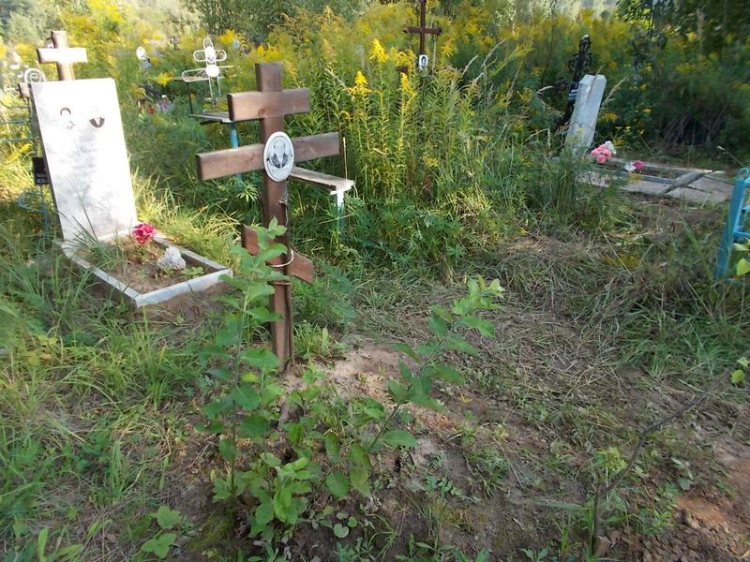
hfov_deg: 67.3
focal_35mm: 26
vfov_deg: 53.1
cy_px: 281
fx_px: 563
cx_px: 375
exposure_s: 1/125
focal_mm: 4.6
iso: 80
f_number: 3.2
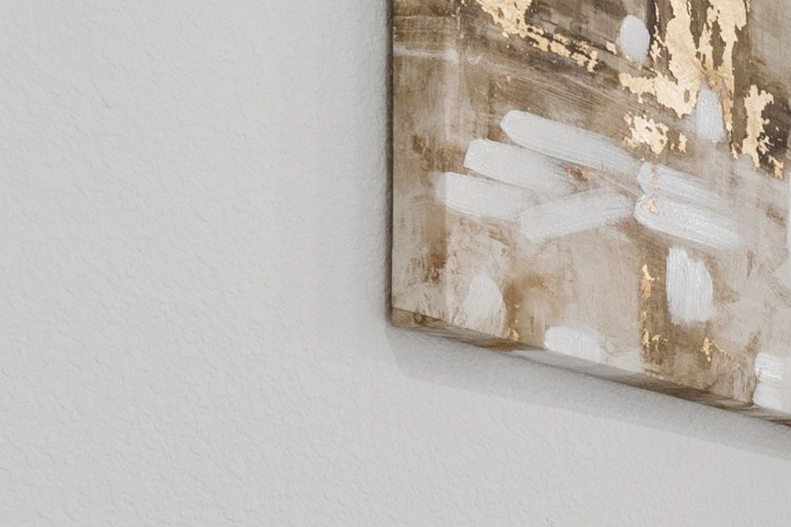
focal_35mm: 98
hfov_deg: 12.3
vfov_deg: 13.1
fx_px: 2153
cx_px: 2217
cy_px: 807
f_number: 8
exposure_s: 1/60
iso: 640
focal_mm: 14
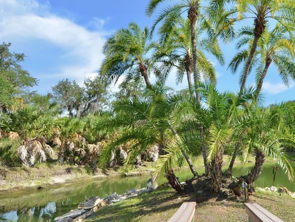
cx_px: 204
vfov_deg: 24.4
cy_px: 105
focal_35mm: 60
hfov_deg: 31.8
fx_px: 511
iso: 100
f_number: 8
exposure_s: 1/250
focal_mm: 24
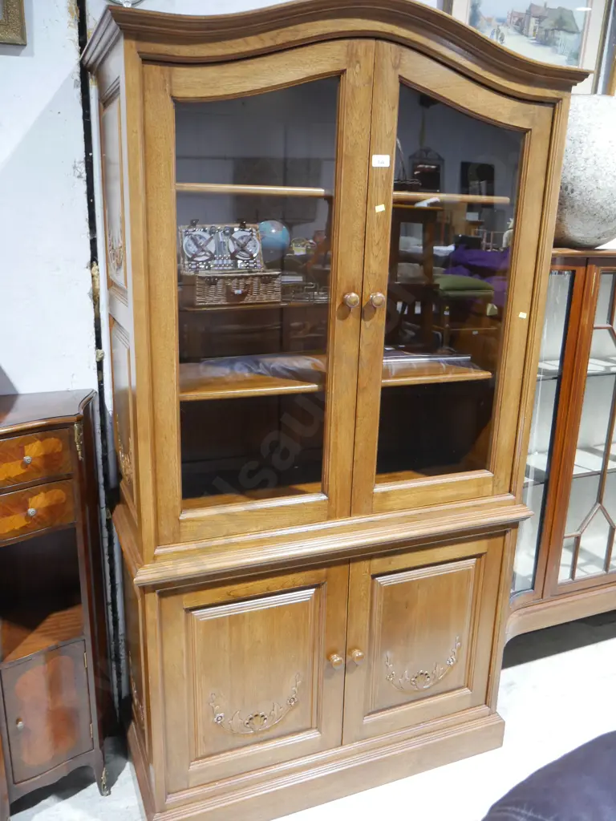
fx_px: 664
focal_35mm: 28
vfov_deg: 63.4
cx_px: 308
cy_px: 410
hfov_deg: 49.7
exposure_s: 1/60
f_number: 4
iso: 2000
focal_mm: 14
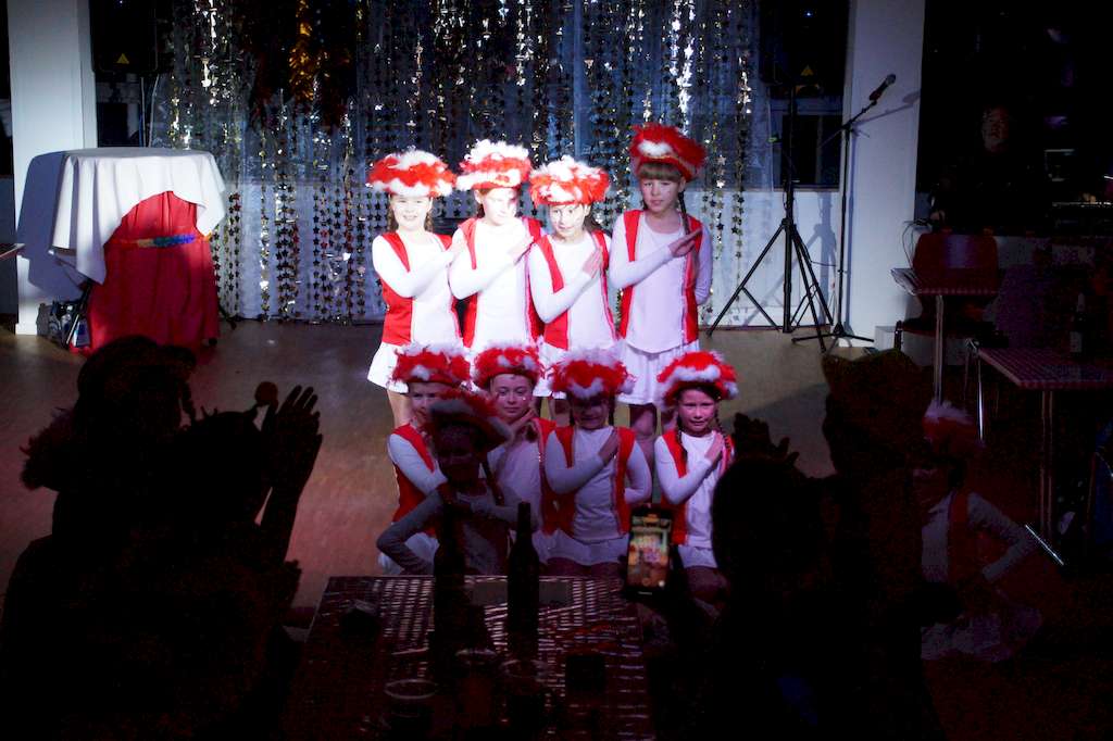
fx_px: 2086
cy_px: 370
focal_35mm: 68
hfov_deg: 29.9
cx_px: 556
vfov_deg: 20.1
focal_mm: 45
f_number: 4.5
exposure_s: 1/250
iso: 3200
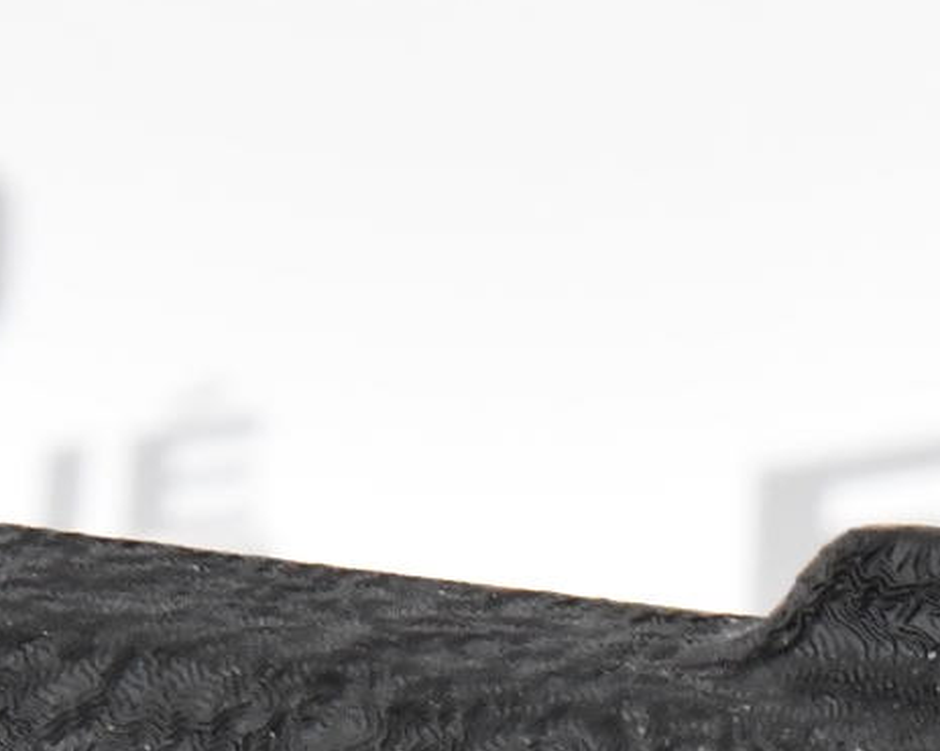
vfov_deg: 1.9
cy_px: 2416
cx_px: 2130
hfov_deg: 2.4
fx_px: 22159
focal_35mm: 797
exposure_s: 1/160
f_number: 16
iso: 2500
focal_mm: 95
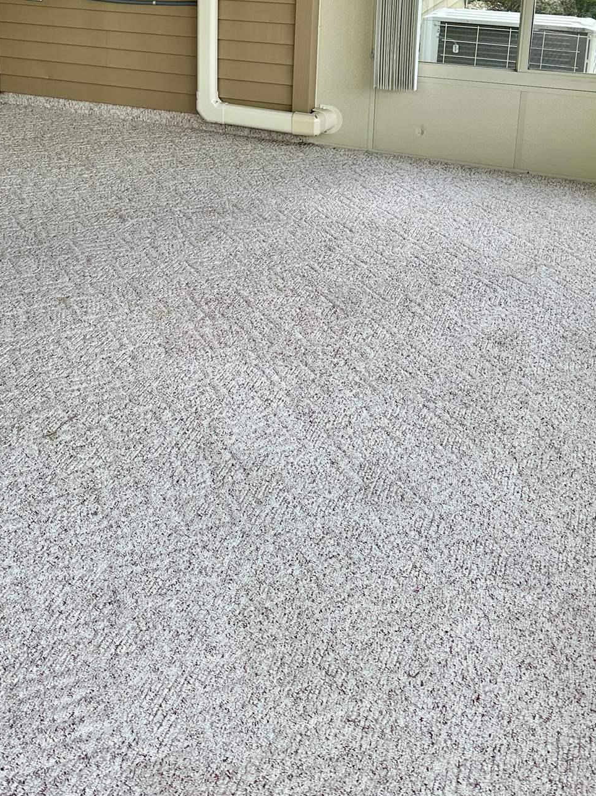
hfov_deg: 33.3
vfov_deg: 41.1
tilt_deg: -13.1
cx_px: 195
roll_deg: -0.9
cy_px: 109
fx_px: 987
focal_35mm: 43
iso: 80
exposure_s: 1/521
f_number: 1.78
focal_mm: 6.86
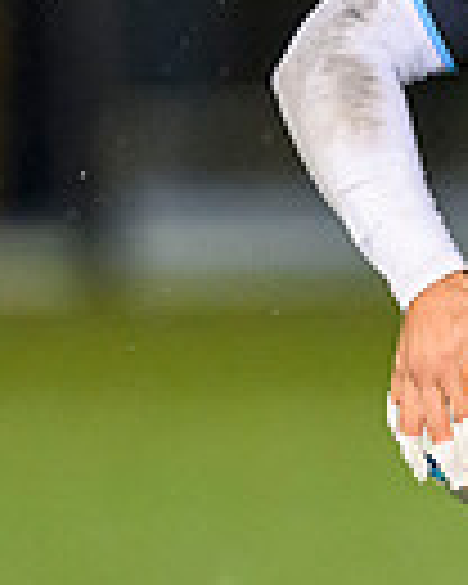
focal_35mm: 2524
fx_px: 43700
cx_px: 739
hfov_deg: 0.6
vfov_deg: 0.8
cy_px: 453
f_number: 3.2
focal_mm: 400
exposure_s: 1/1250
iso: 6400
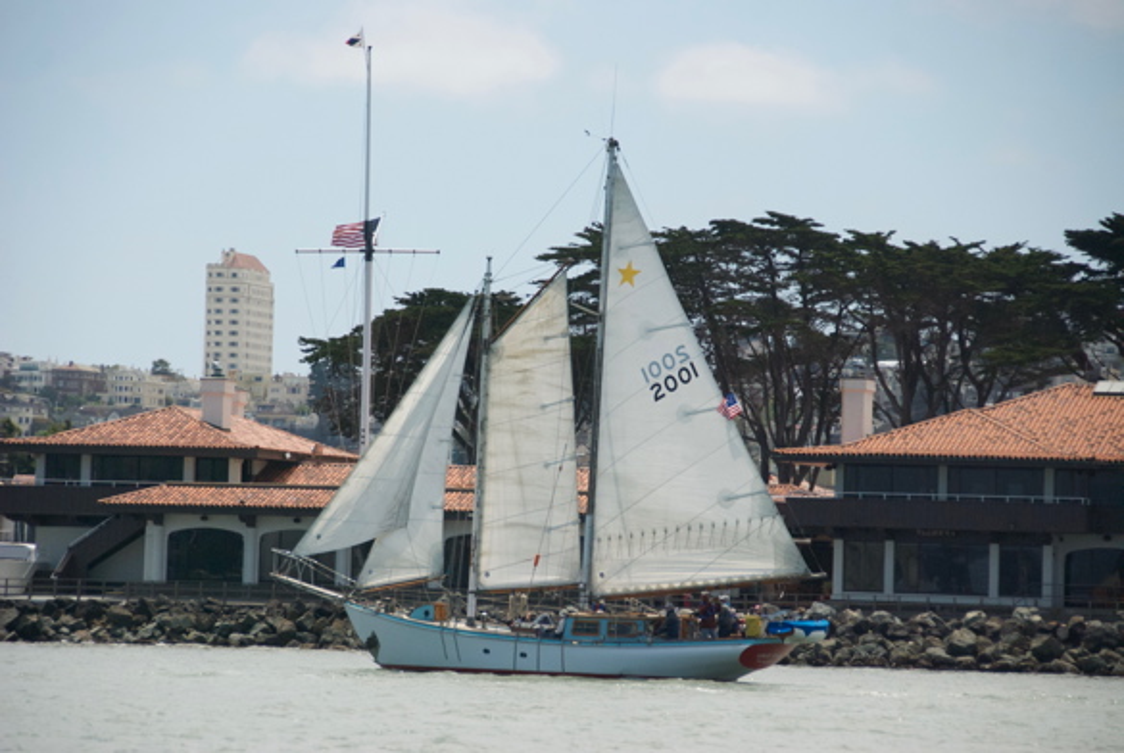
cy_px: 376
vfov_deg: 7.1
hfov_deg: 10.5
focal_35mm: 195
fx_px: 6097
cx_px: 562
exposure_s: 1/3200
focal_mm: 130
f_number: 5.6
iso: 800
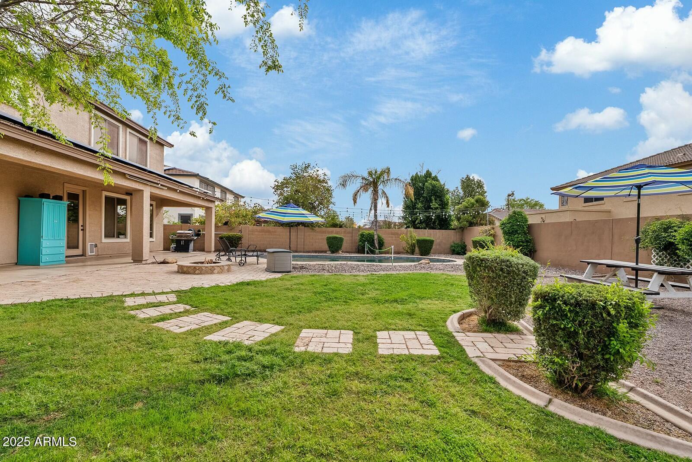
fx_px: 308
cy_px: 231
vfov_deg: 73.8
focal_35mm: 16
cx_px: 346
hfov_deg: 96.7
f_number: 8
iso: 100
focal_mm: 16
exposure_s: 1/80
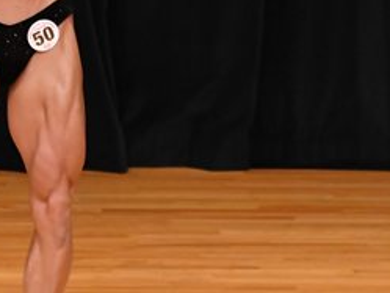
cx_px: 59
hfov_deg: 2.3
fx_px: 9604
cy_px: 36
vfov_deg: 1.7
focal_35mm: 852
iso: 3200
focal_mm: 190
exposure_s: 1/400
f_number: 5.6
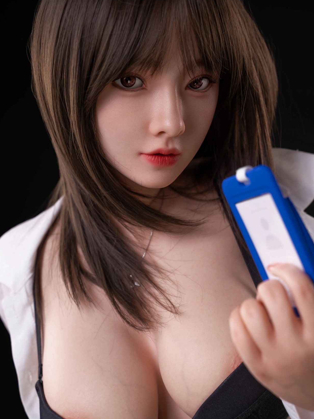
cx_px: 157
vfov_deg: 32.1
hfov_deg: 24.4
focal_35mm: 60
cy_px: 235
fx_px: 725
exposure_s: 1/125
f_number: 4.5
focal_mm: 55
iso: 50
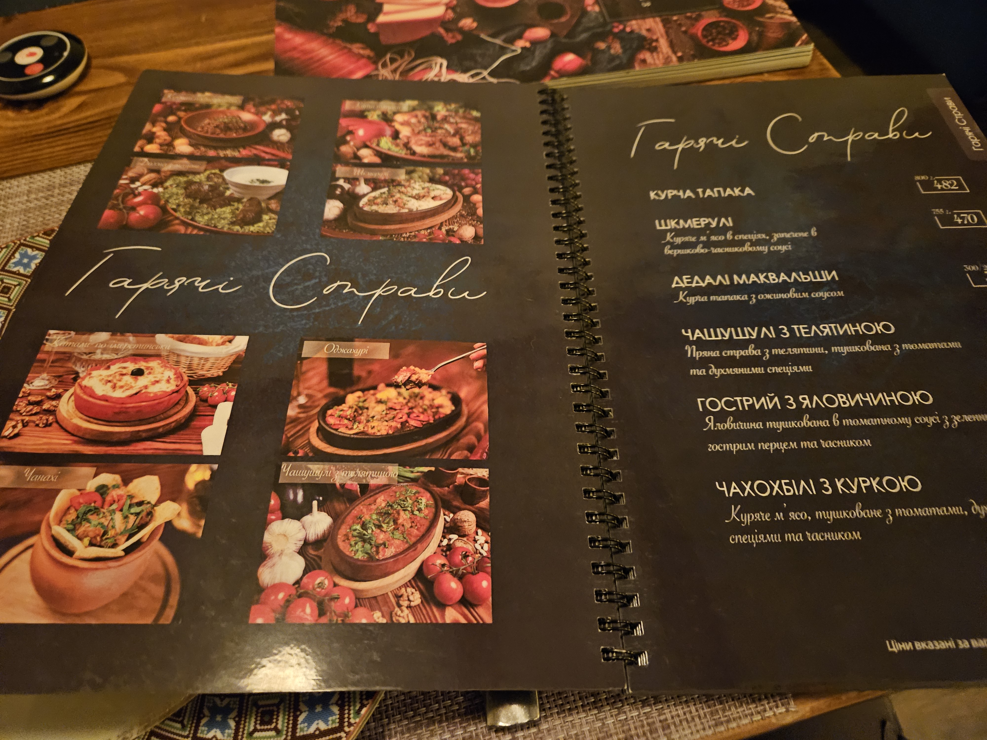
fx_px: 656
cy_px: 370
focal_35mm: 23
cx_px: 494
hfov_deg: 73.9
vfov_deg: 58.9
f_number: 1.8
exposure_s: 1/17
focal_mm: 5.4
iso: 2000
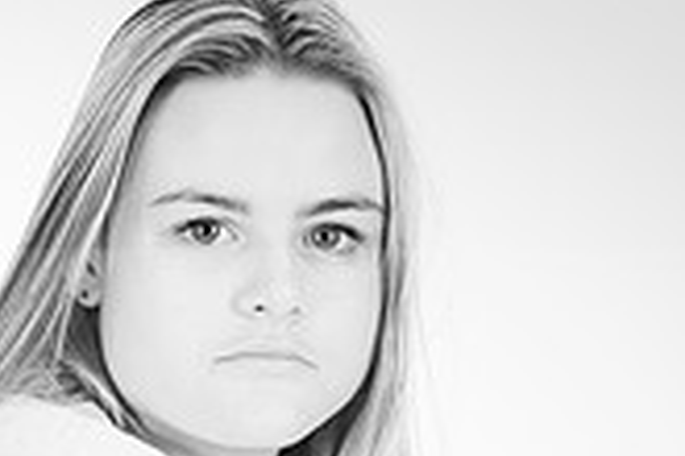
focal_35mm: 168
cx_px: -128
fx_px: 3196
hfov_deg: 12.0
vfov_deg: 8.0
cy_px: 669
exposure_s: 1/125
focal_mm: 45
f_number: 9
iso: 100
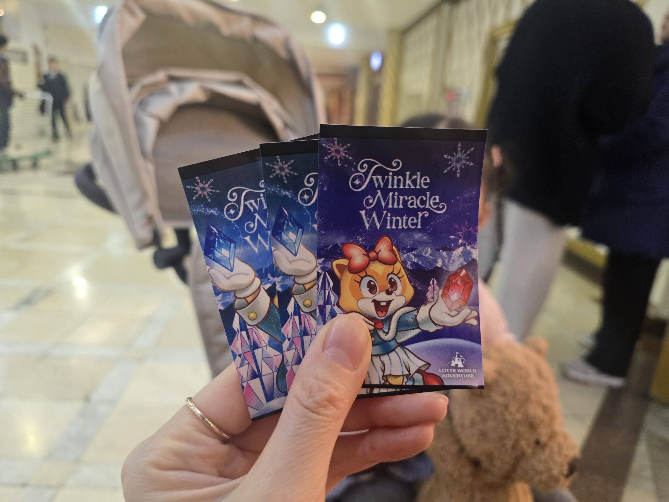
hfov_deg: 73.9
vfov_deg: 58.9
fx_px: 445
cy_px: 251
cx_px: 334
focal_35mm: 23
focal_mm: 6.3
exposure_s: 1/120
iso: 500
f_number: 1.7
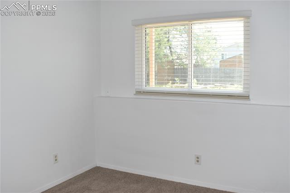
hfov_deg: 45.0
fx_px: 350
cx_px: 145
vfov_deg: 30.8
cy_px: 96
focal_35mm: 44
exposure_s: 1/125
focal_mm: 29
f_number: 5.6
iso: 500
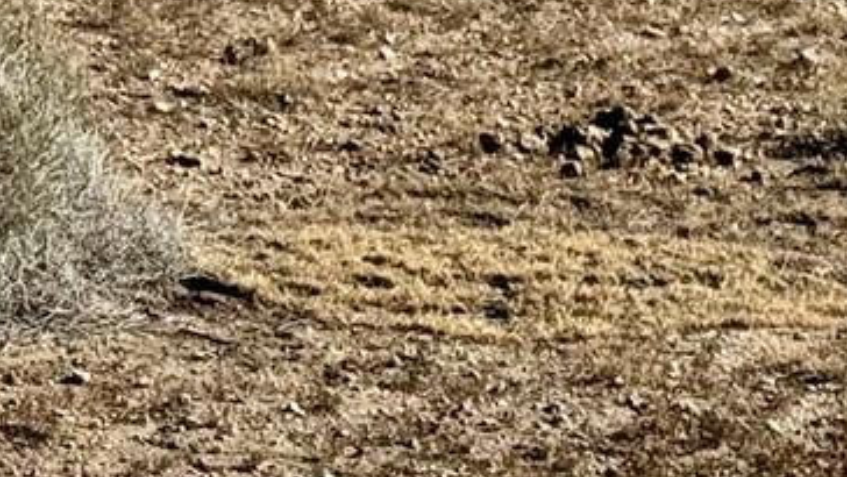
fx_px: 5167
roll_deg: -1.0
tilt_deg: -2.1
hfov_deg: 9.2
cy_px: -575
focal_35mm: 230
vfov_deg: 5.2
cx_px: -321
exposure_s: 1/7092
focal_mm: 6.76
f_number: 1.78
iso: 80
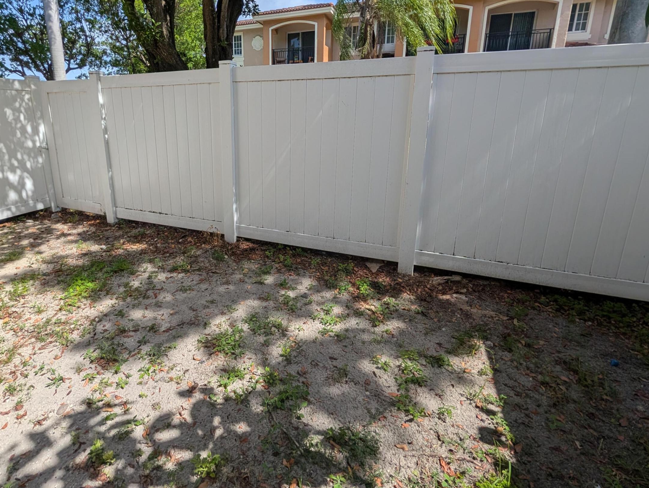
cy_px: 191
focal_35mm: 16
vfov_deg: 77.2
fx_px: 300
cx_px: 277
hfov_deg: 93.8
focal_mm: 2.02
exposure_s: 1/3077
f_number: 1.7
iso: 51
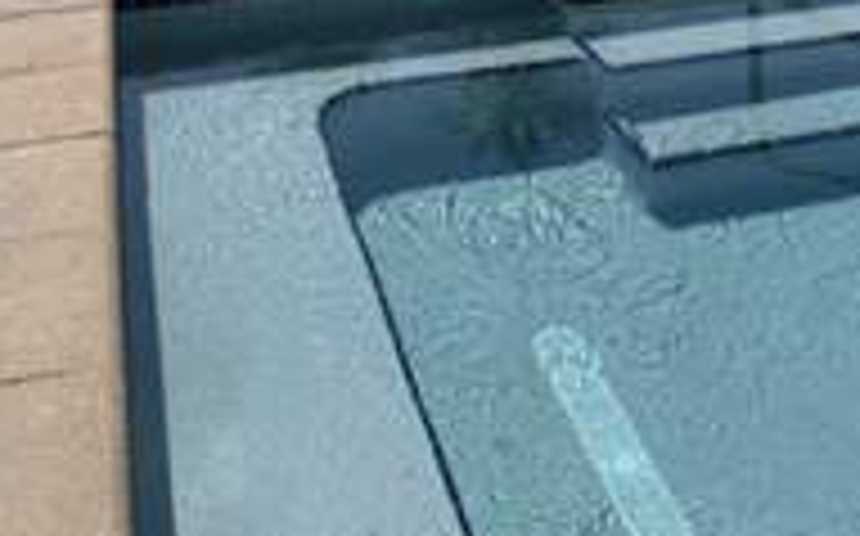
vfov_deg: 18.5
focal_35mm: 64
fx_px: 1499
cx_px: 603
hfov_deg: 31.6
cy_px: -209
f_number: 1.78
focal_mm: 6.76
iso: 80
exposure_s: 1/9091
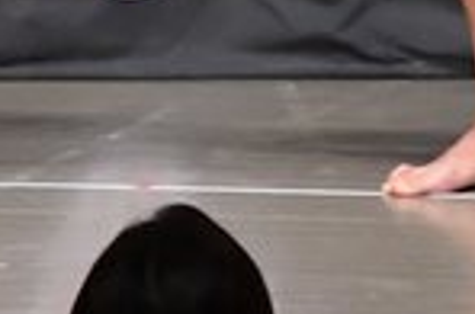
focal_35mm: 1140
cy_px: -449
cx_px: 156
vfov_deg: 1.2
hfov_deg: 1.8
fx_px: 15009
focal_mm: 145
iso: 6400
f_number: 5.6
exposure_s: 1/400
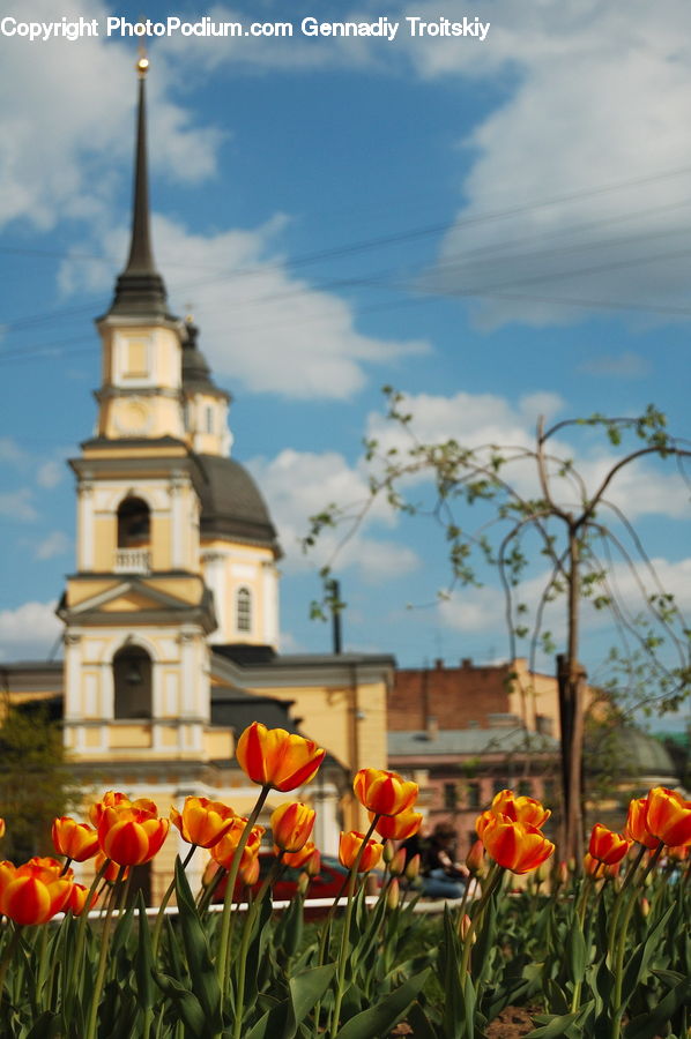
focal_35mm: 63
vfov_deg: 31.9
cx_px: 346
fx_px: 1818
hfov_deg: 21.5
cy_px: 520
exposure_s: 1/750
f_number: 5.3
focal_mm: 42
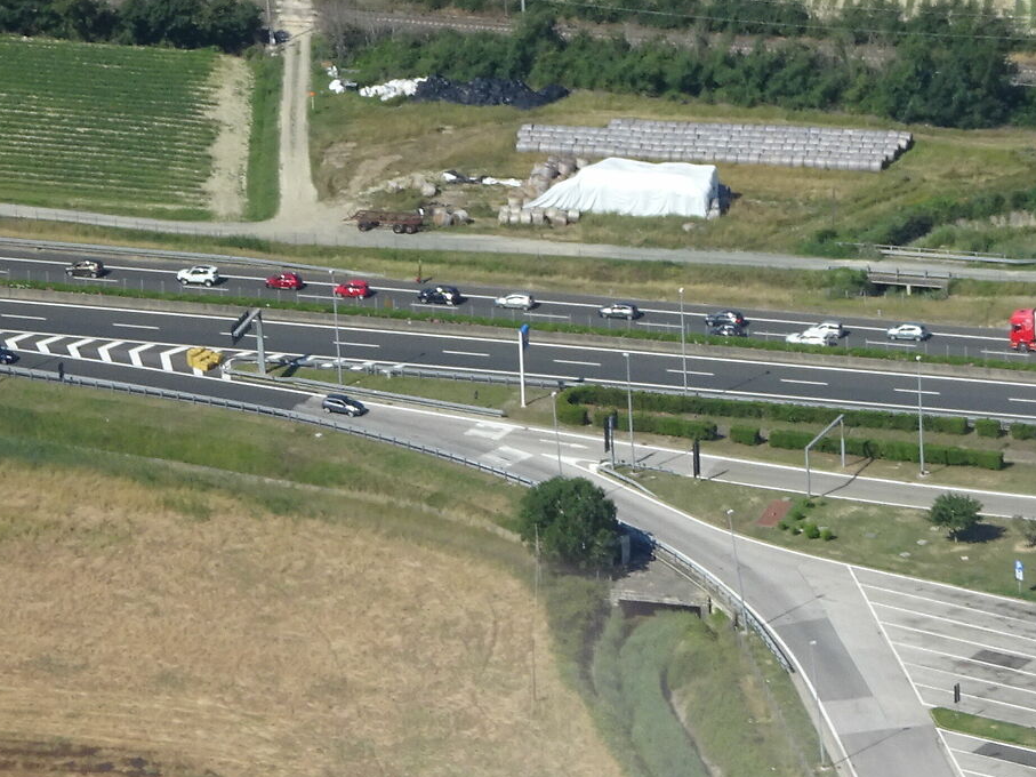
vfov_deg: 4.7
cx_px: 1170
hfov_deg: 6.3
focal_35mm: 315
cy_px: 458
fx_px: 9426
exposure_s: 1/400
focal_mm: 20.29
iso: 80
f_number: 5.6
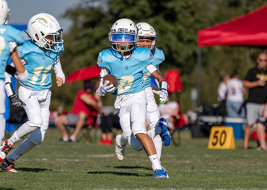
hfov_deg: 3.7
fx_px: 4098
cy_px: 114
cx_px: 128
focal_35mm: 541
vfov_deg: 2.7
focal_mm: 400
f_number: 5.6
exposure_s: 1/1250
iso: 125
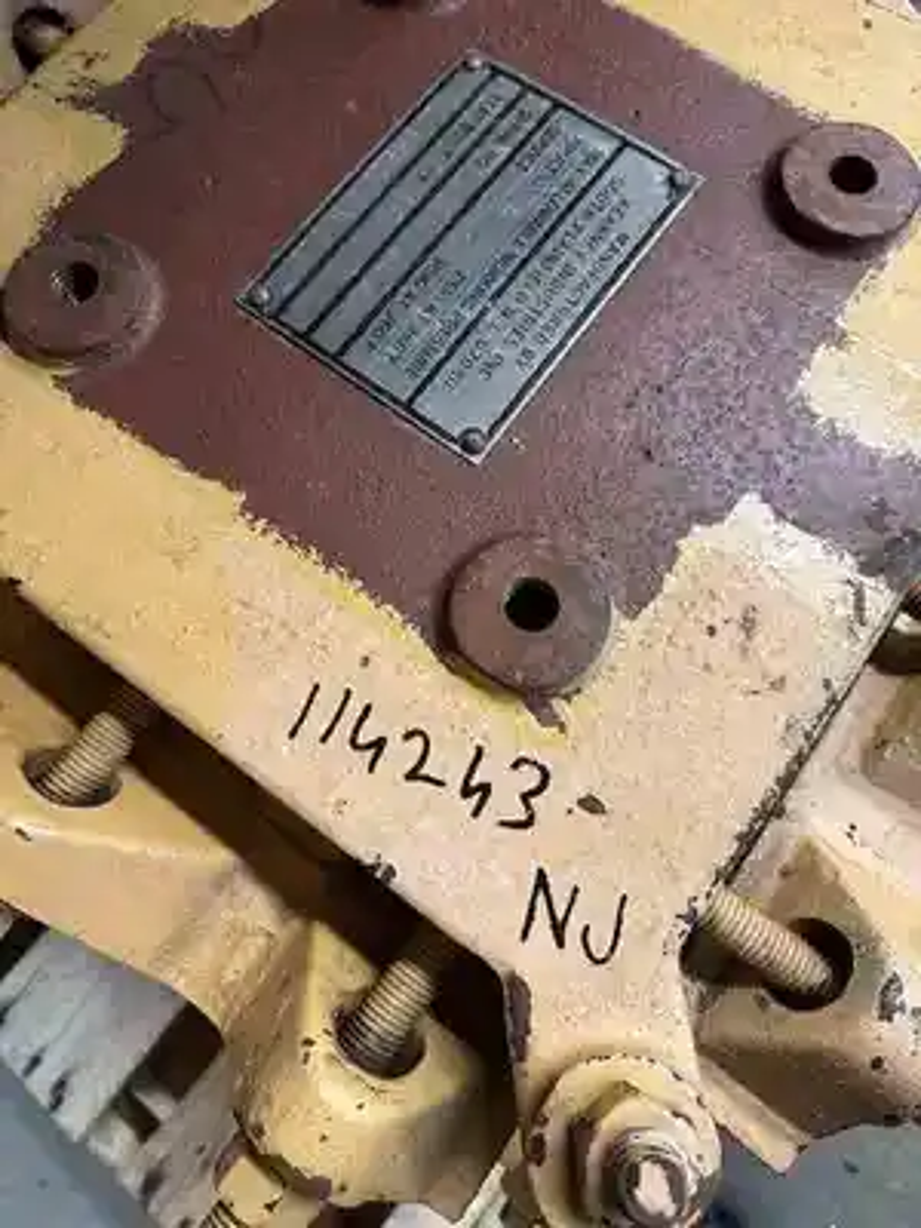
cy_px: 614
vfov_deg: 71.6
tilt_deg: -72.1
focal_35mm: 24
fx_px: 851
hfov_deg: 56.8
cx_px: 460
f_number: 1.78
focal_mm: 6.86
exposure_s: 1/60
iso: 400
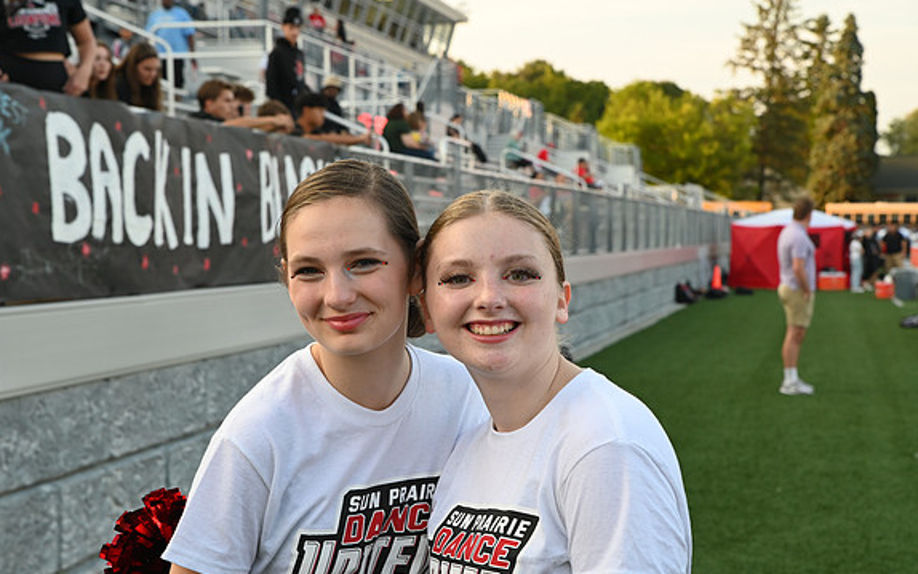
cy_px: 297
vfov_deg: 18.1
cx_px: 457
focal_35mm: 72
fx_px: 1802
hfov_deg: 28.6
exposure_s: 1/160
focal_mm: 70
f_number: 6.3
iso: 800
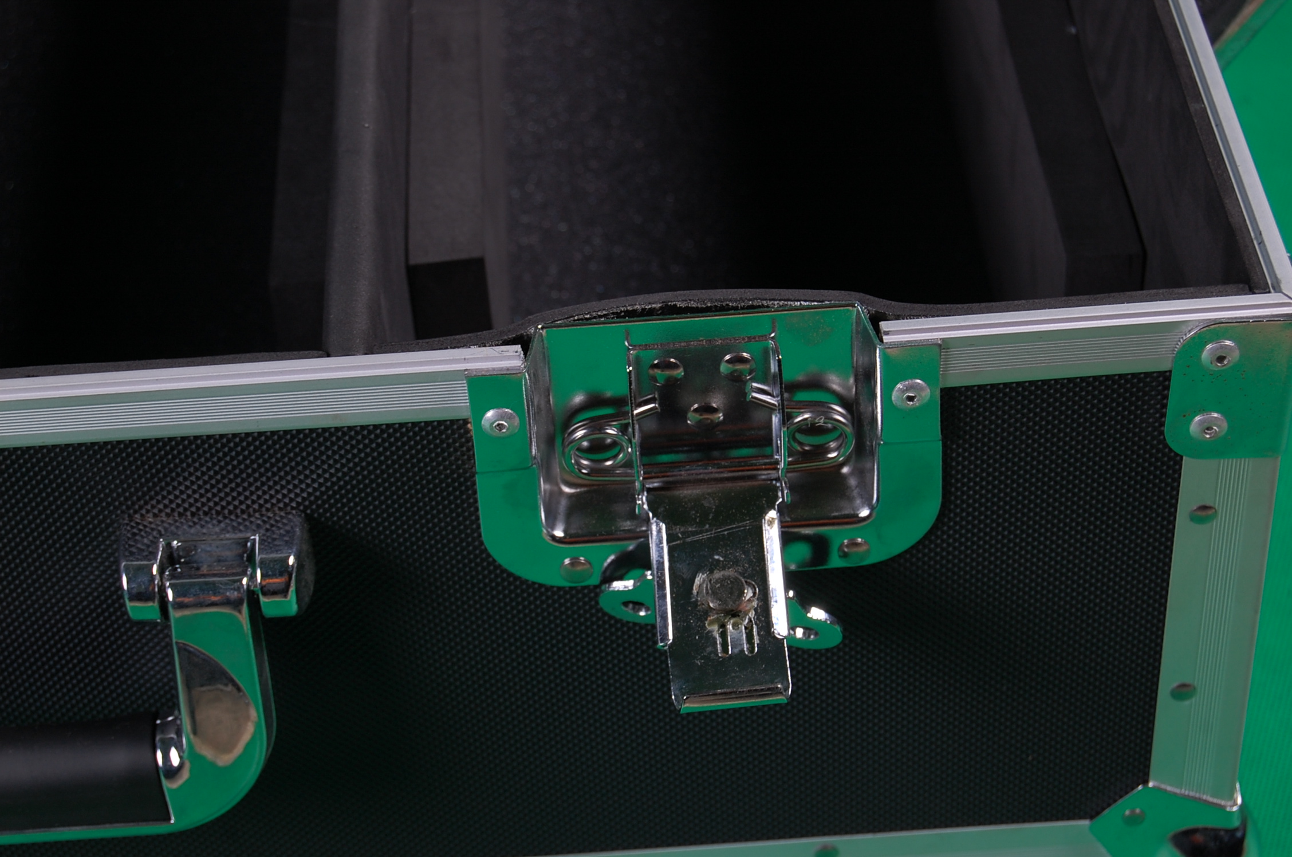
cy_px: 428
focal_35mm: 82
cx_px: 646
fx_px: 2956
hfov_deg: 24.7
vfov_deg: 16.5
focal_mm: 55
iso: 200
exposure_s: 1/125
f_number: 8
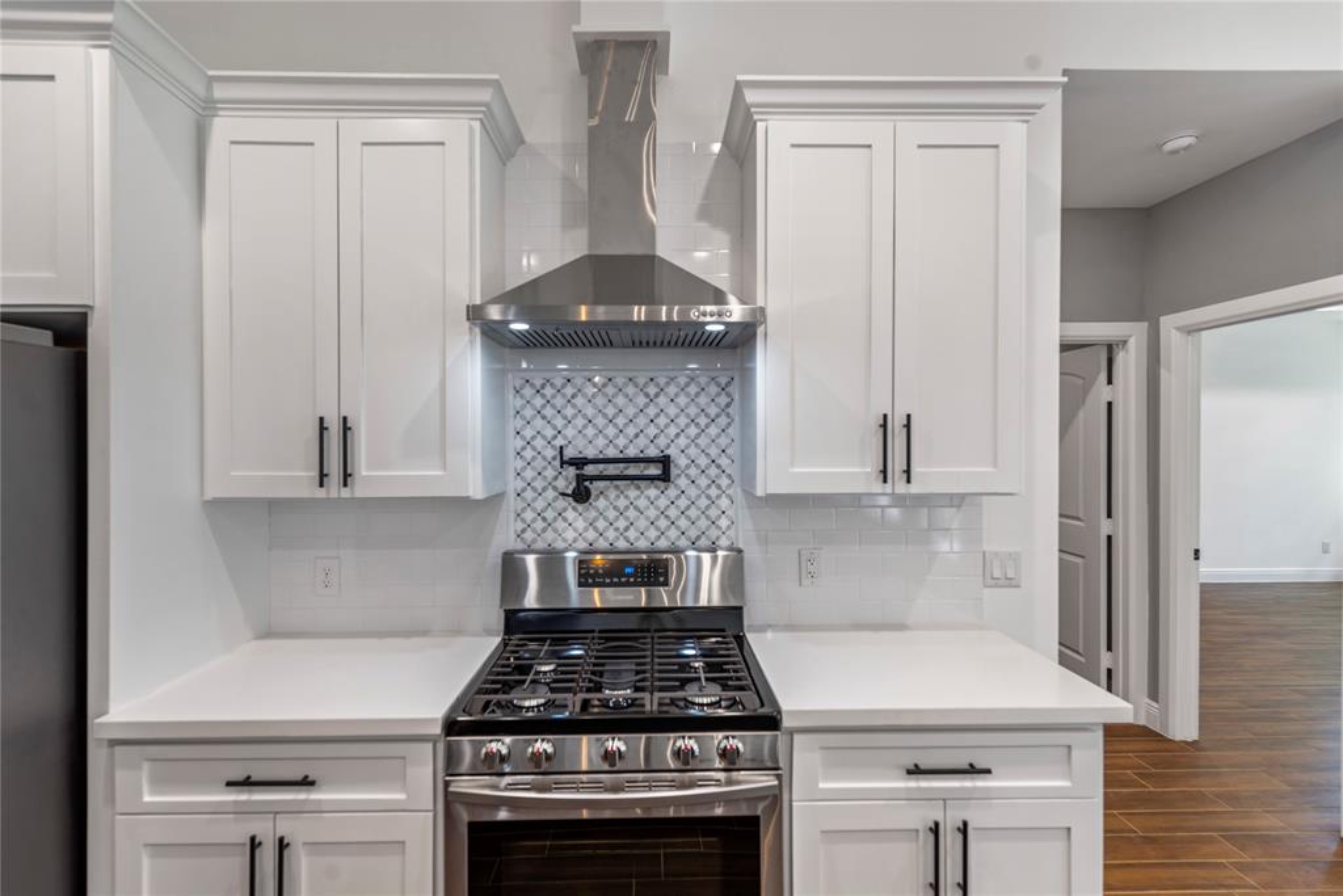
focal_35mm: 17
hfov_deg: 93.3
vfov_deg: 70.5
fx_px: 634
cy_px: 448
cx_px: 672
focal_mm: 17
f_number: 5.6
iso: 100
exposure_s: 1/5
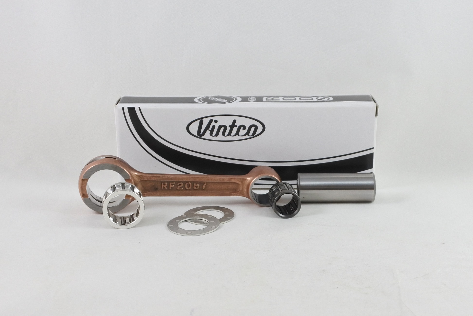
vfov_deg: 35.9
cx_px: 236
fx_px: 486
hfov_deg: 51.9
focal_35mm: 37
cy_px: 158
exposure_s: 1/160
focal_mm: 14
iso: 400
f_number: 4
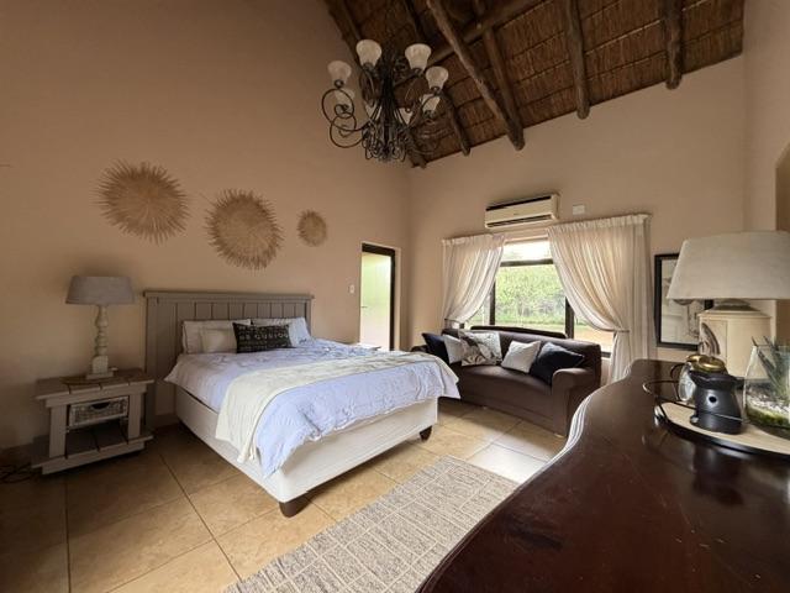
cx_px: 395
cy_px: 296
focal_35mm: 14
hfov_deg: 102.1
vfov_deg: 85.7
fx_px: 320
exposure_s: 1/121
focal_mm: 2.22
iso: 320
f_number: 2.2
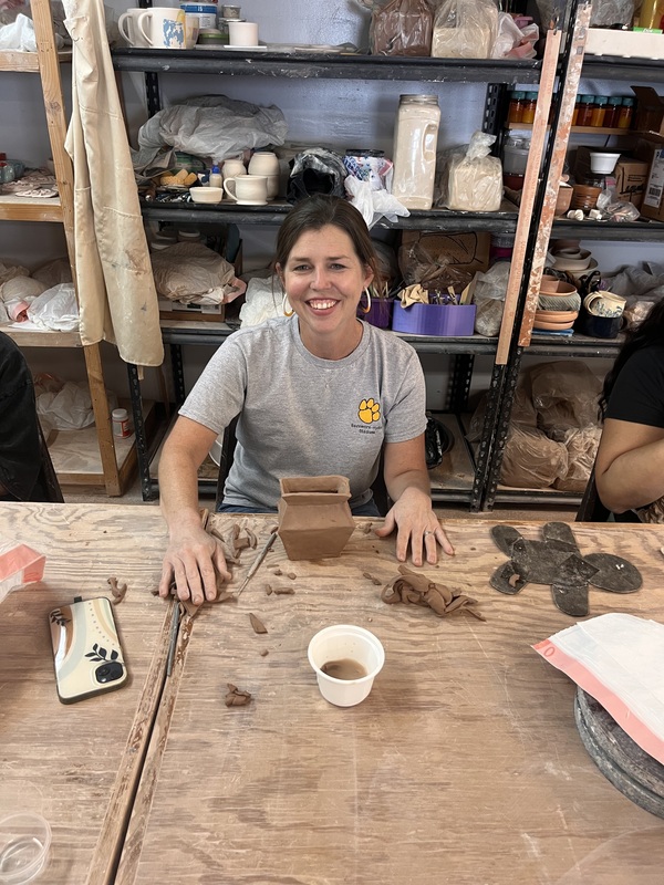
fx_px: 665
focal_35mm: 26
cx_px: 332
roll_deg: -3.3
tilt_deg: -29.6
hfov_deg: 53.1
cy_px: 442
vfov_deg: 67.3
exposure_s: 1/60
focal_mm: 5.1
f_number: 1.6
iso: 100
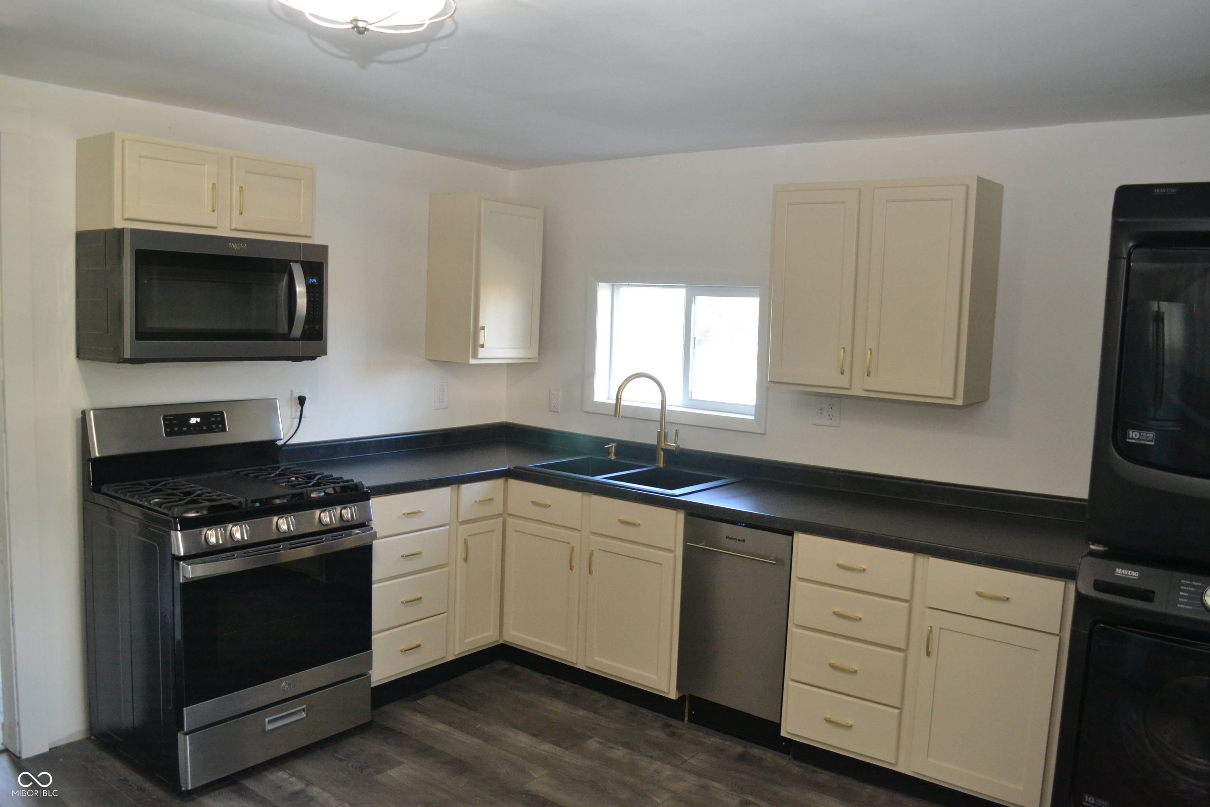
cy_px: 404
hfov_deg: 67.4
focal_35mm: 27
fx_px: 907
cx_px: 605
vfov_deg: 47.9
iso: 1400
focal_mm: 18
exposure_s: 1/60
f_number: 3.5
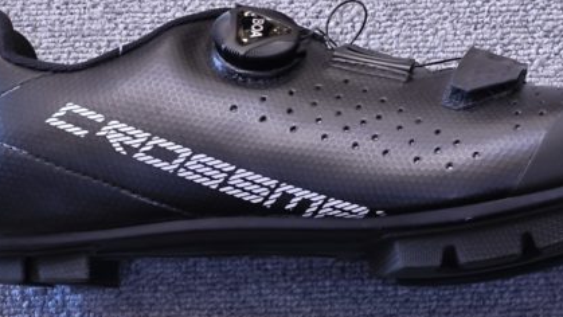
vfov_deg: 9.0
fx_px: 1986
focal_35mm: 133
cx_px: 356
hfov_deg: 16.1
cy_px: 402
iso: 100
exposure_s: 1/10
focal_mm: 7.1
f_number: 1.9
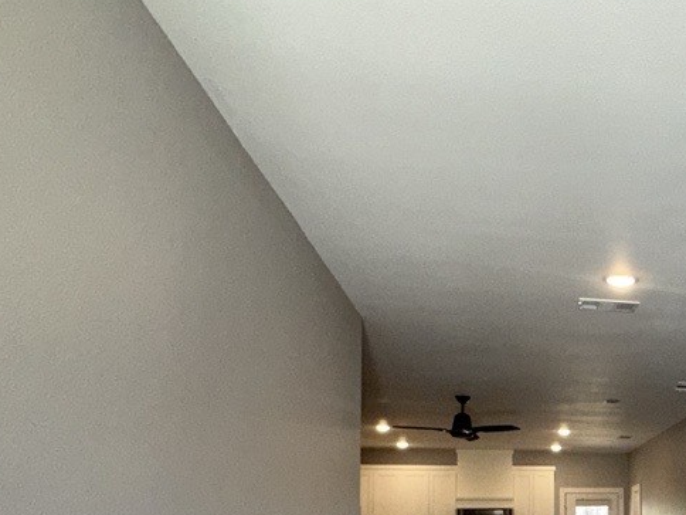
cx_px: 683
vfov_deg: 35.7
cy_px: 489
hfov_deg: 43.2
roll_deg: +0.1
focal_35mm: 37
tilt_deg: +3.0
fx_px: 733
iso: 125
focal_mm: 2.22
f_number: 2.2
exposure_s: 1/120
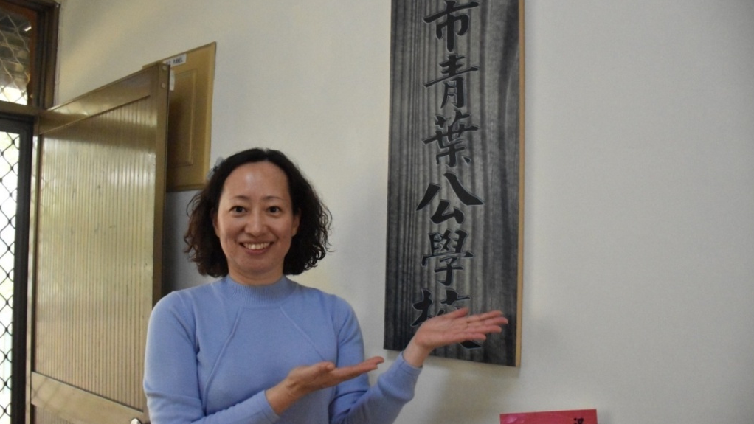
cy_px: 221
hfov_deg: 66.1
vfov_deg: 40.2
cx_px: 371
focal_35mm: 29
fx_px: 580
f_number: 4
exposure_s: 1/2500
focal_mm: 18
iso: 10000
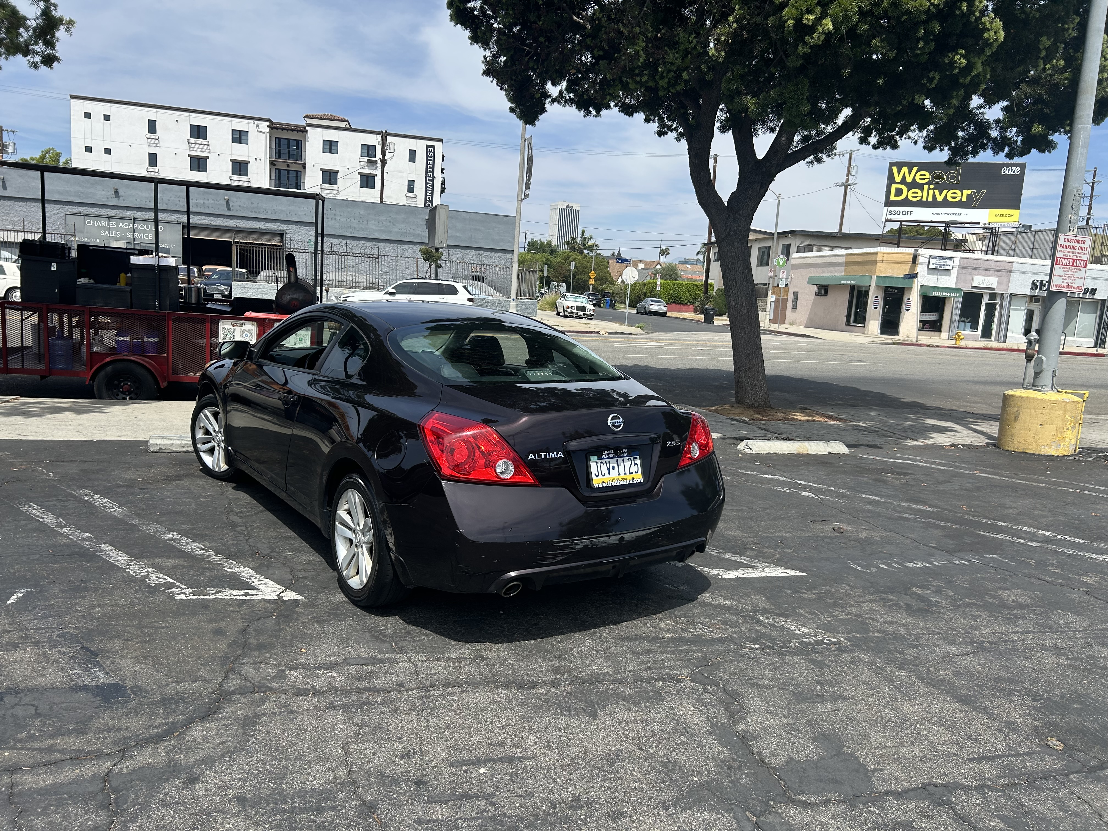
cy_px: 416
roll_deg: -3.9
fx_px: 832
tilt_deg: -8.3
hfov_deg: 67.3
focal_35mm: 26
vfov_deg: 53.1
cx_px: 554
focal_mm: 5.7
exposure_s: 1/3571
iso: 50
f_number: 1.5
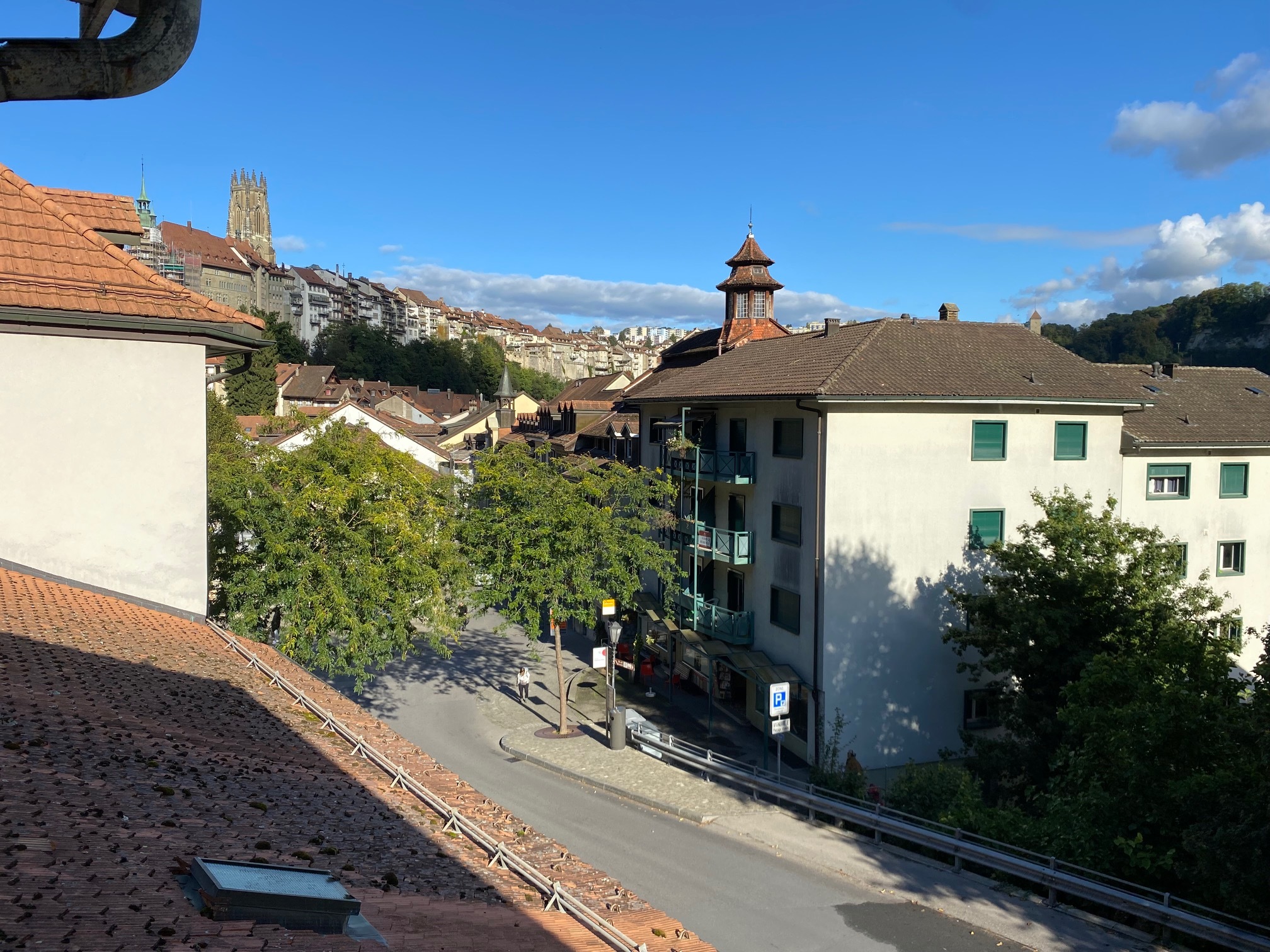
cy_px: 476
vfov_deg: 53.1
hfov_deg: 67.3
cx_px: 635
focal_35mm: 26
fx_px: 954
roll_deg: -0.7
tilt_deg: -3.6
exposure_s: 1/2817
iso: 32
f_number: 1.8
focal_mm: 4.25
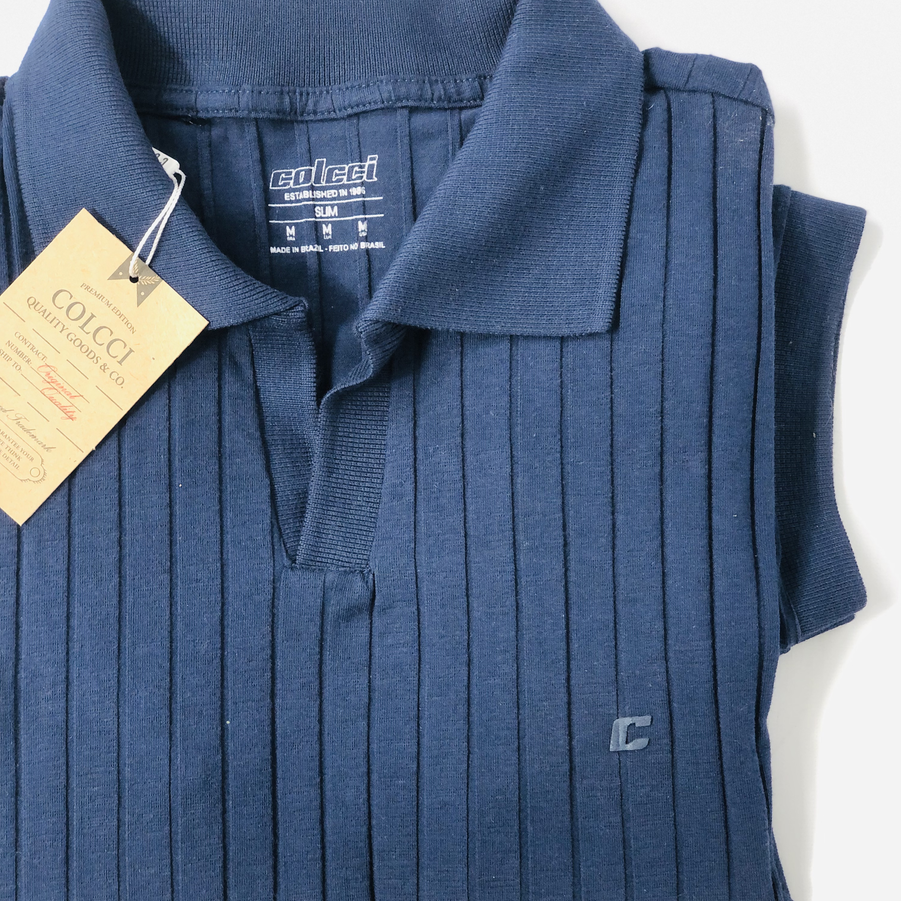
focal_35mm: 62
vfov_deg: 27.7
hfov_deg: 27.7
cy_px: 496
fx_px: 1826
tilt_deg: -84.6
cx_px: 455
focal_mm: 6
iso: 50
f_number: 2.4
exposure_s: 1/60
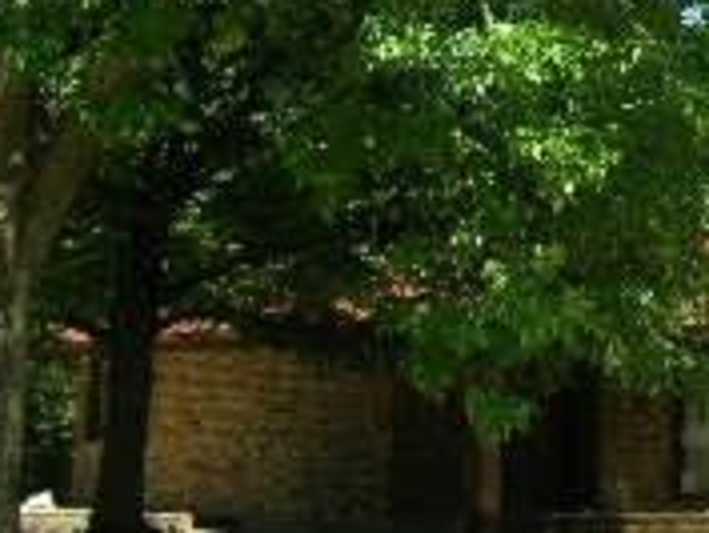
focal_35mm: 130
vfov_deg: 11.3
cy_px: 40
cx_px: 1096
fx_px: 2664
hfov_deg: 14.1
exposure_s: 1/260
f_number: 3.7
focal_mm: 6
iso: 50
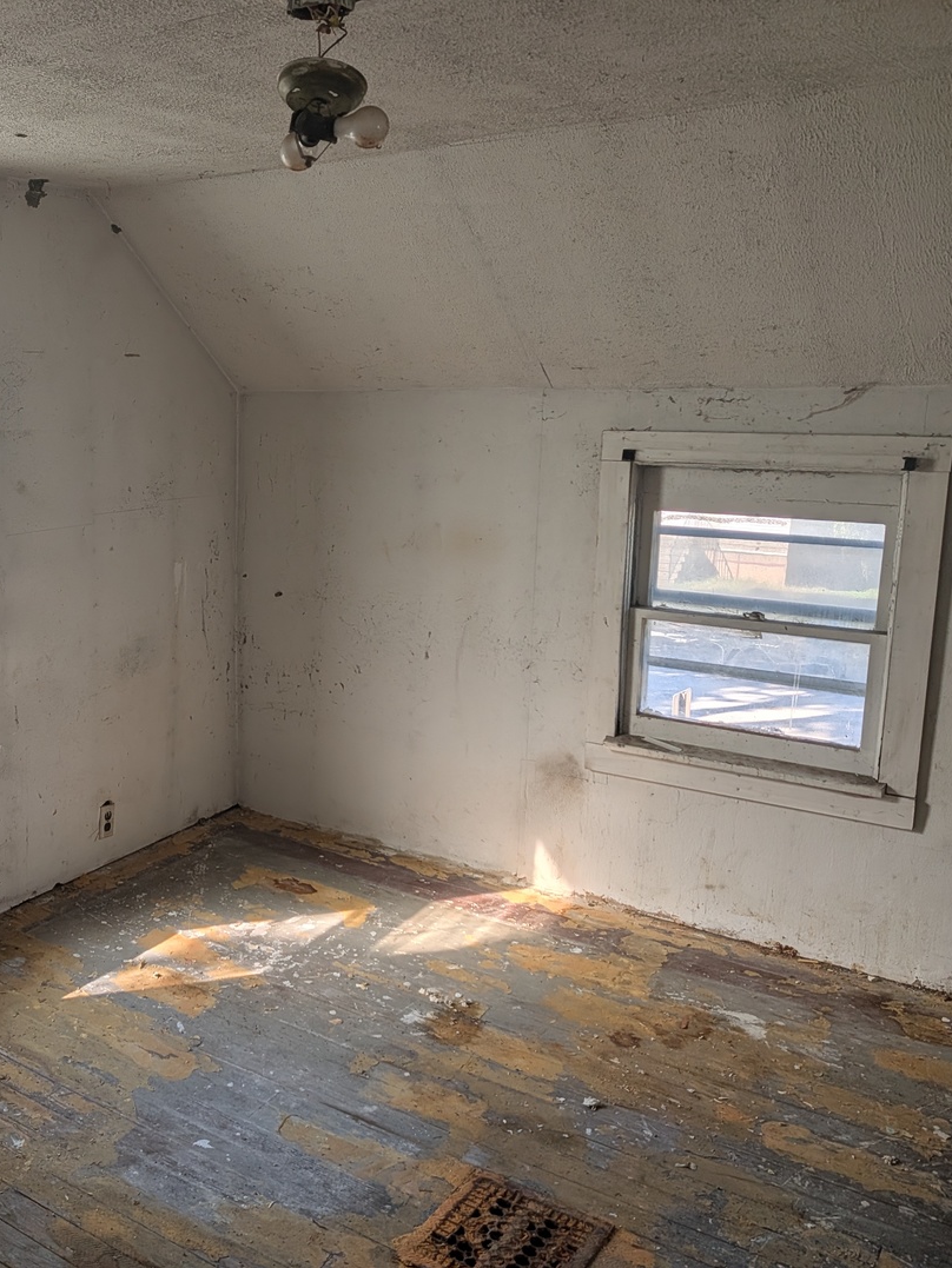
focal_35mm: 32
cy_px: 635
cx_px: 173
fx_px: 1173
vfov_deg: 56.8
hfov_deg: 42.0
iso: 26
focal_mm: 6.9
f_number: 1.68
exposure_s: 1/226
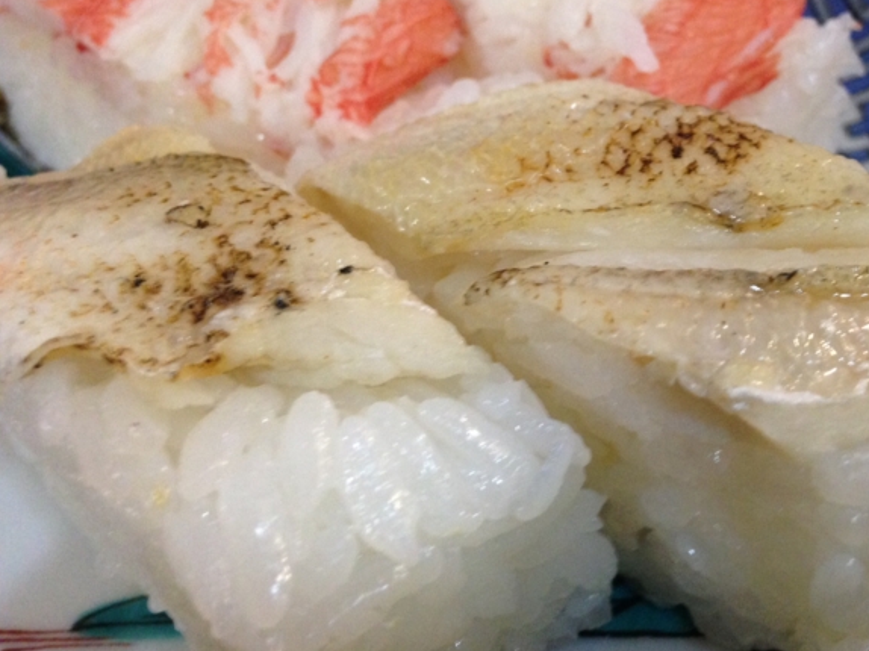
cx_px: 604
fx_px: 1154
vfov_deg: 31.5
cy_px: 321
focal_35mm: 46
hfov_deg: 40.6
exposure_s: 1/20
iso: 320
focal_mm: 4.12
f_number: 2.4
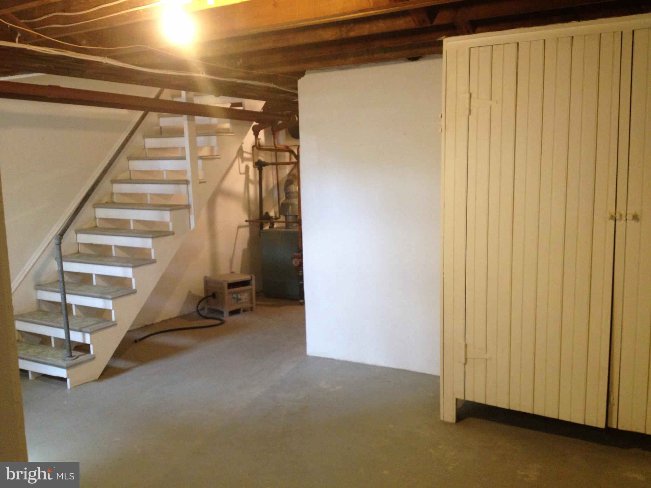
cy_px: 244
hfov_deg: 52.6
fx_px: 658
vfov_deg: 40.7
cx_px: 326
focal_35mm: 35
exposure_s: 1/20
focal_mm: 4.28
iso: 200
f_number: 2.4
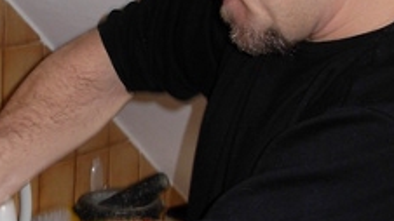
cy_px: 59
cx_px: 51
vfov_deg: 10.3
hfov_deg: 18.1
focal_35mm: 117
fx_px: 1222
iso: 79
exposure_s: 1/32
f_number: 2.9
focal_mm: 6.3
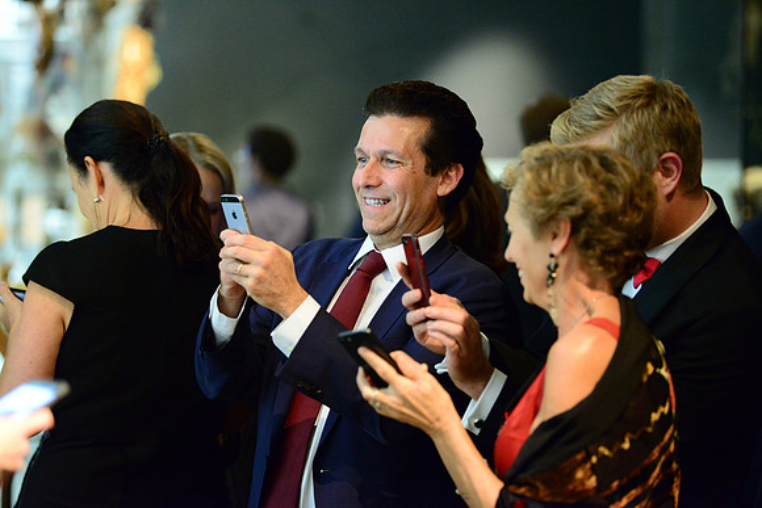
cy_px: 254
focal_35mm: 120
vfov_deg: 11.4
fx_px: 2540
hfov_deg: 17.1
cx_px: 381
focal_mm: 120
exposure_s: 1/60
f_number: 2.8
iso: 6400
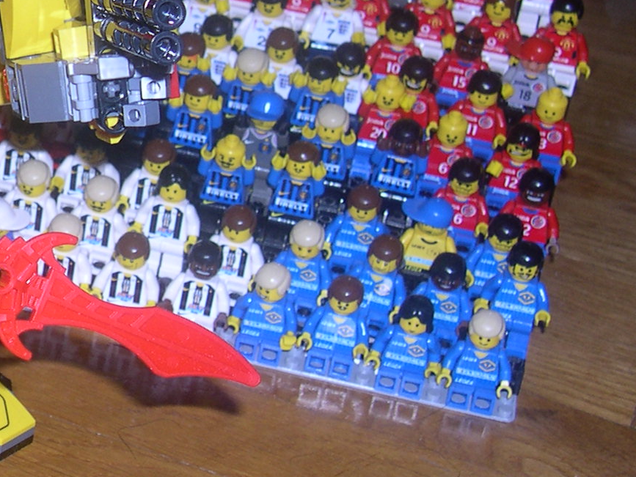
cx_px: -168
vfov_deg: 13.4
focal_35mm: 110
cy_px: 133
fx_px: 2022
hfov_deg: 16.9
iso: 100
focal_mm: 9
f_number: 2.9
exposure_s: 1/60
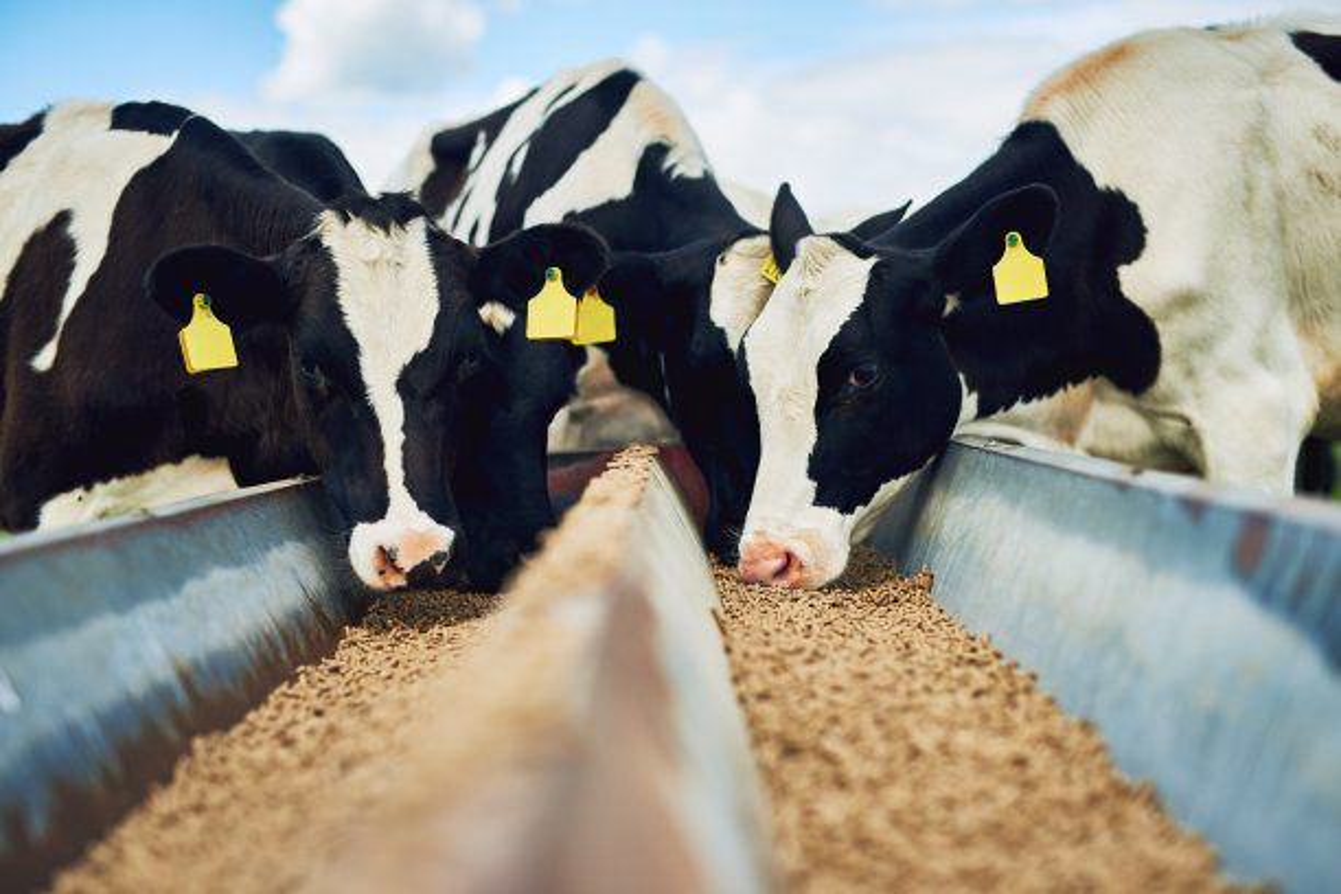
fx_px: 1862
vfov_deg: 27.0
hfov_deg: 39.6
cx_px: 670
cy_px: 447
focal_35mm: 50
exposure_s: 1/5000
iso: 200
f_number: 2.2
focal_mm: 50
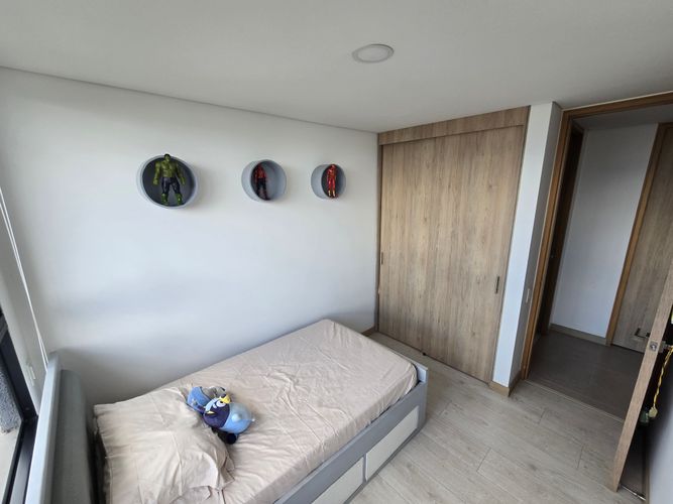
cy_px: 252
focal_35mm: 13
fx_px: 253
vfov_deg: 89.9
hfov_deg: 106.2
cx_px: 336
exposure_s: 1/159
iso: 50
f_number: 2.2
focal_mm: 2.2
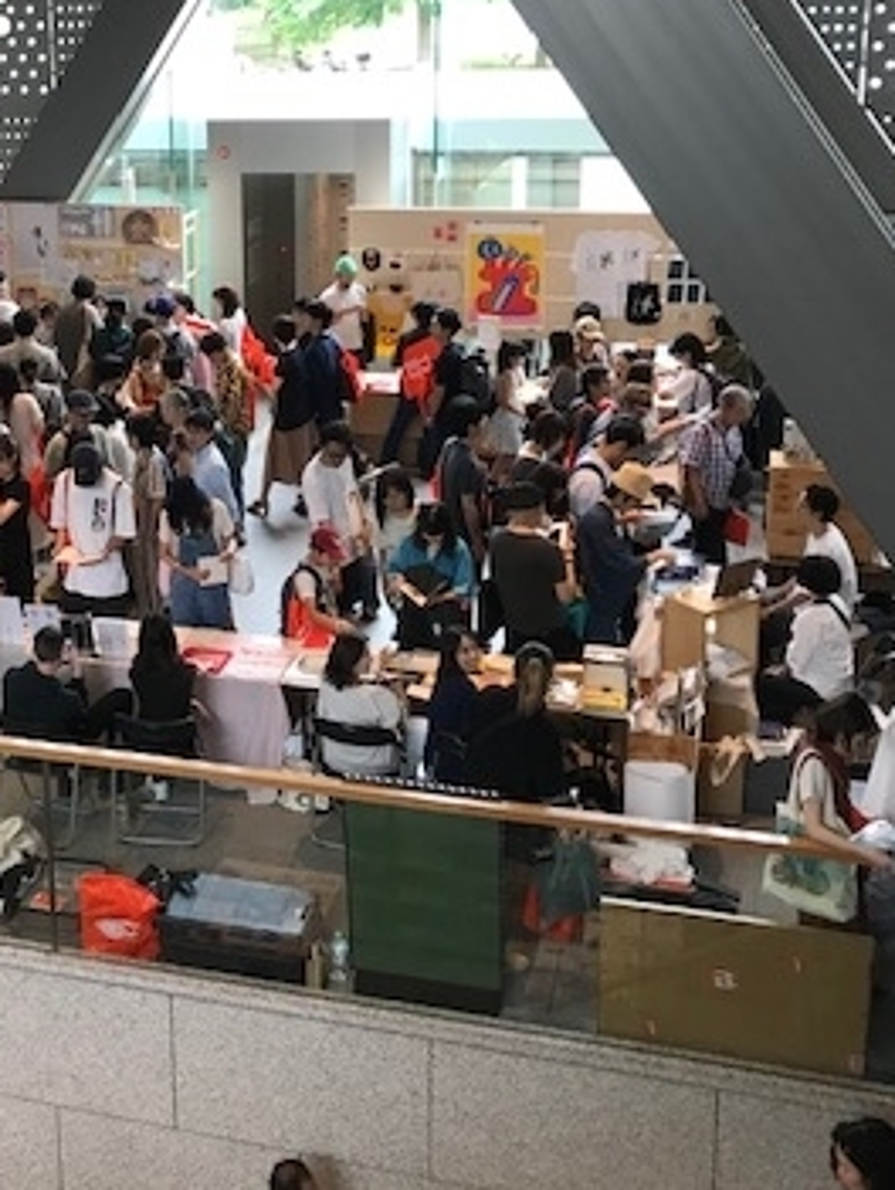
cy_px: 383
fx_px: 1755
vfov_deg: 37.0
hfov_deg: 27.7
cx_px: 119
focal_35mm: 51
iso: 25
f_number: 1.8
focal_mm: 3.99
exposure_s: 1/40
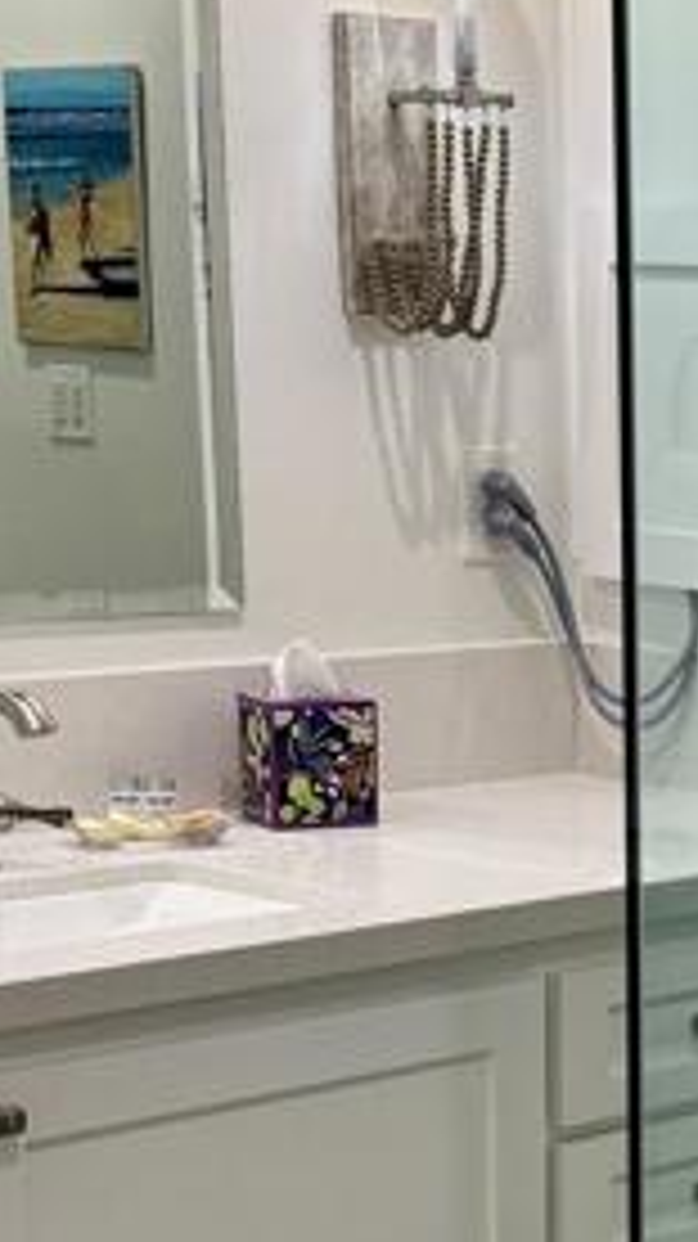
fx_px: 3196
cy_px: 972
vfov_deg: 21.8
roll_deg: -1.1
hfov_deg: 11.9
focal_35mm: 97
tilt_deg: -10.5
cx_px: 1076
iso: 100
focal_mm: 6.76
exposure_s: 1/120
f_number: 1.78
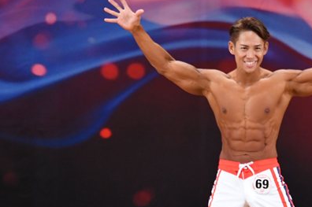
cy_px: 195
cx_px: 267
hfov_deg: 4.4
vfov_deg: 2.9
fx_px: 4068
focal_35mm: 470
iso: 3200
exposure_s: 1/400
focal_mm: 160
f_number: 5.6
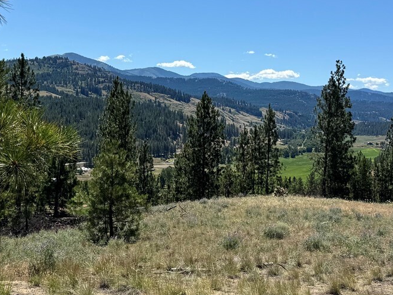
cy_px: 165
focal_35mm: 58
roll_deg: -1.4
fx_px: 659
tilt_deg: -5.5
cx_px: 202
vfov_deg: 25.2
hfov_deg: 33.2
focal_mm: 6.76
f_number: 1.78
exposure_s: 1/5348
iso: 80
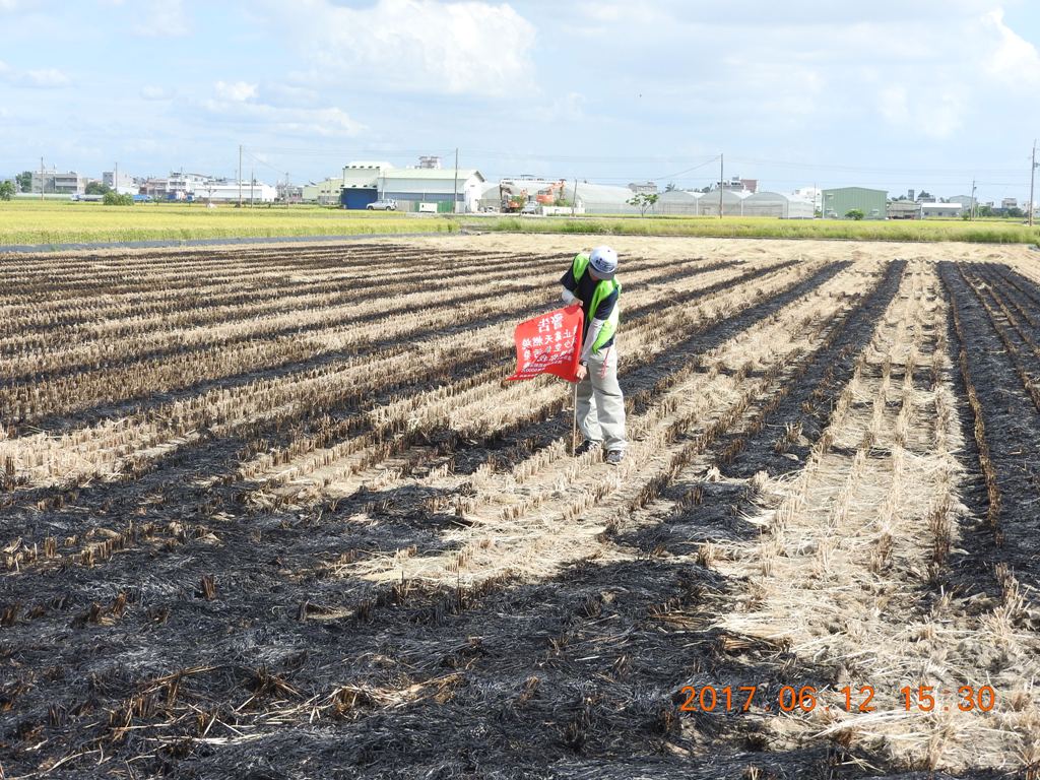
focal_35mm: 65
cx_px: 520
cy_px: 390
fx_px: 1953
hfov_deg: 29.8
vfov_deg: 22.6
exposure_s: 1/500
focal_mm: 11.6
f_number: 4.2
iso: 100
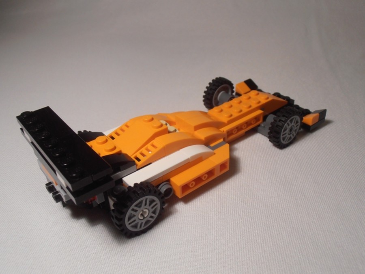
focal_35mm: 37
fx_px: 390
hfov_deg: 50.1
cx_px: 182
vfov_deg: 38.7
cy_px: 137
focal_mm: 6.61
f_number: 3.9
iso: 100
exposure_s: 1/40
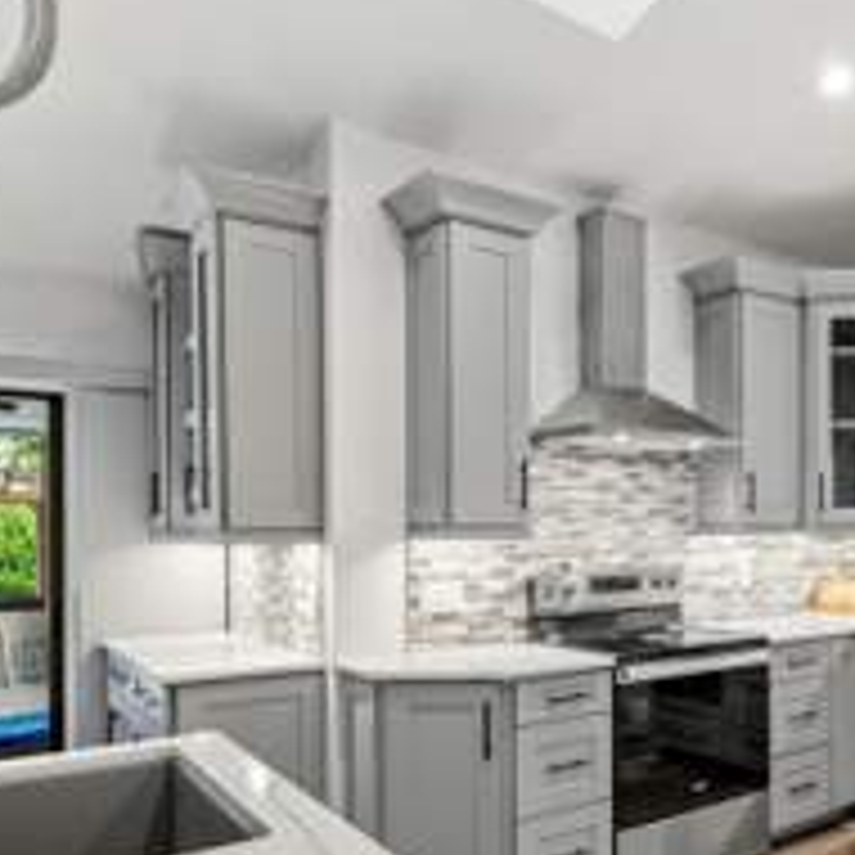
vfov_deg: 53.4
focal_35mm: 30
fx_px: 838
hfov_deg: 48.8
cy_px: 542
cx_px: 756
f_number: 9
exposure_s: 1.3
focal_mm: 14
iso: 250
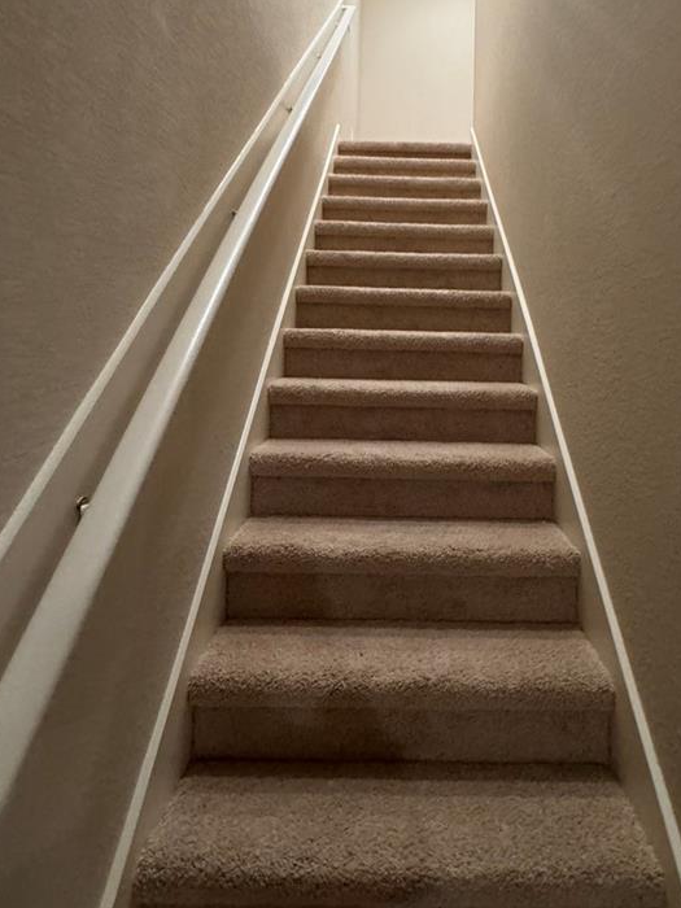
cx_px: 409
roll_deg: -0.3
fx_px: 630
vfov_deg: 69.4
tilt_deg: +0.8
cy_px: 297
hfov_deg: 56.4
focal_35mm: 24
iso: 500
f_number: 2.2
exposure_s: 1/60
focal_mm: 2.22
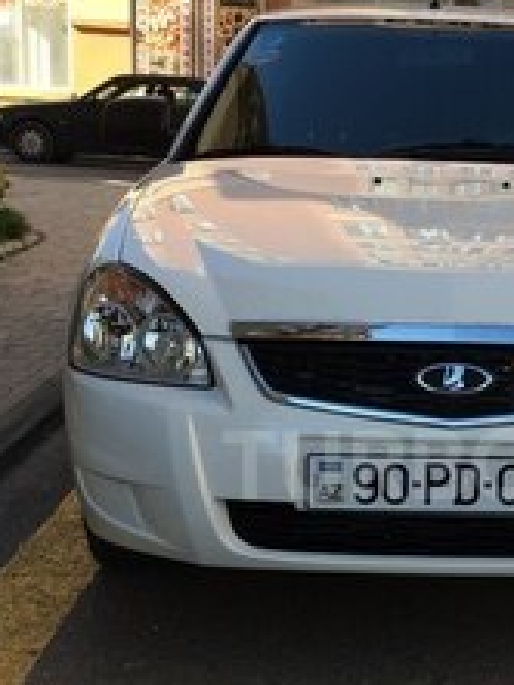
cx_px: 461
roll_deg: -1.1
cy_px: 465
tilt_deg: -15.5
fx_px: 1286
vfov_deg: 29.6
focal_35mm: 65
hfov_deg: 22.1
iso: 32
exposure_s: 1/873
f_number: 2.2
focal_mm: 4.15
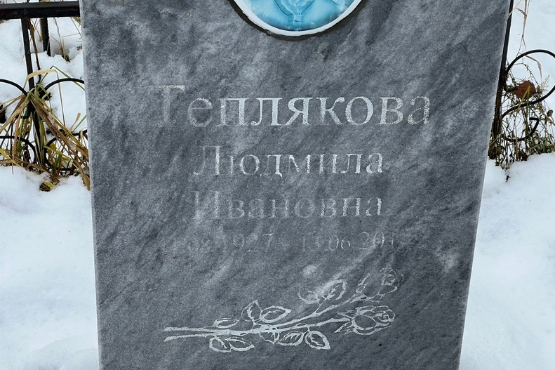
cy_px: 164
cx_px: 280
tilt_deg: -33.7
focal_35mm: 81
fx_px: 1248
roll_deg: +0.4
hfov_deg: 25.1
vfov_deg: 16.8
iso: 64
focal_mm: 9
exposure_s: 1/99
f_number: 2.8
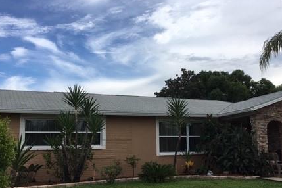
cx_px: 158
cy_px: 102
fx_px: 352
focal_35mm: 45
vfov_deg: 29.9
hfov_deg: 43.5
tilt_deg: +9.8
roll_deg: +2.1
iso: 25
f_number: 2.2
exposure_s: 1/1241
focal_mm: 4.15
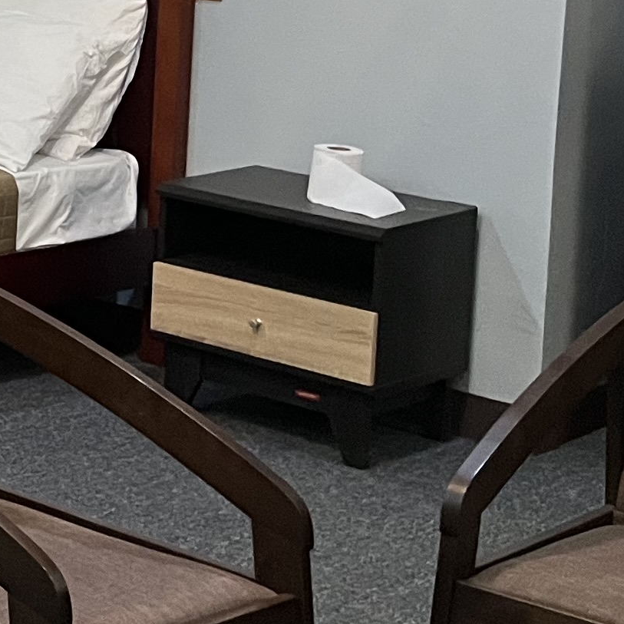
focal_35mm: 114
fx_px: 2325
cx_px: -882
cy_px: -185
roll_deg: -0.9
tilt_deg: -4.0
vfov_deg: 14.6
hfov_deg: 12.2
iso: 320
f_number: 1.6
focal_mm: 5.1
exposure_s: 1/60
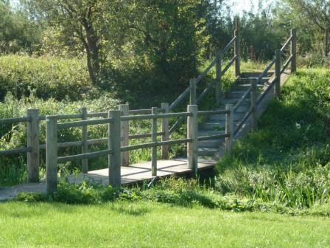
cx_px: 165
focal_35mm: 104
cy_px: 124
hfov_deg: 18.9
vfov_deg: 14.2
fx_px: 991
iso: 80
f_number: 4.3
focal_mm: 17
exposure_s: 1/125
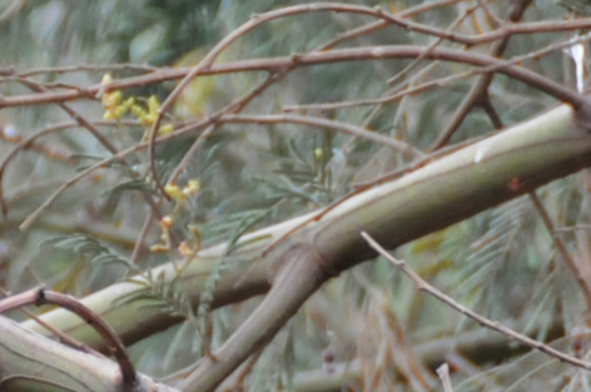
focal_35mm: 754
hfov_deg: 2.7
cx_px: -144
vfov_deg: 1.8
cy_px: 163
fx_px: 12358
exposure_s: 1/125
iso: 800
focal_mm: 200
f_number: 5.6
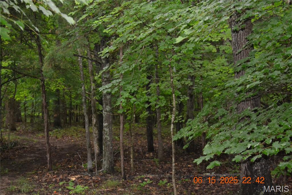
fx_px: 535
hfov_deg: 30.5
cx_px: 146
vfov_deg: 20.6
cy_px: 98
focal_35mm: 66
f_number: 4
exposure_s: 1/60
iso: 3200
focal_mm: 44
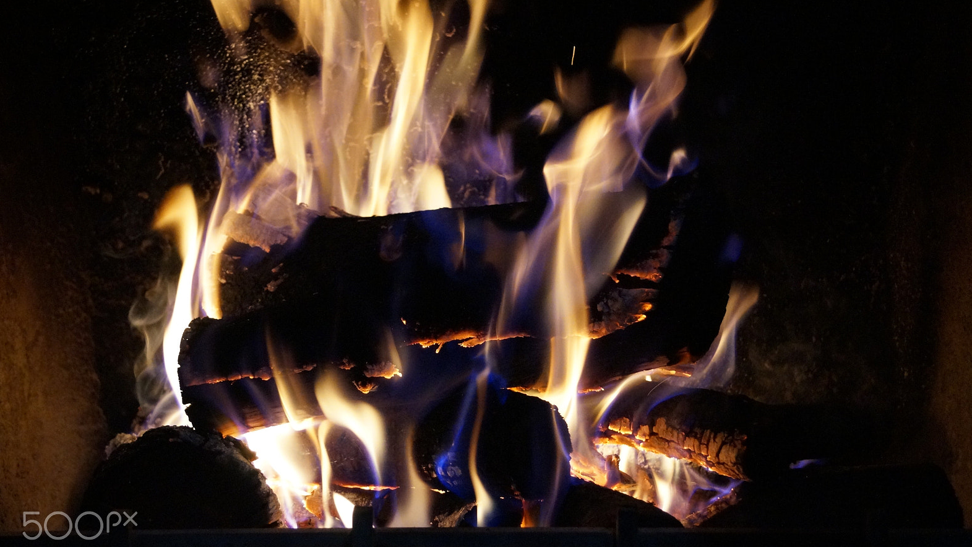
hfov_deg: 42.9
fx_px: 1237
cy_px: 277
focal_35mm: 48
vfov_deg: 24.9
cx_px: 479
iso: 3200
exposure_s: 1/60
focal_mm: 30
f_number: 4.5
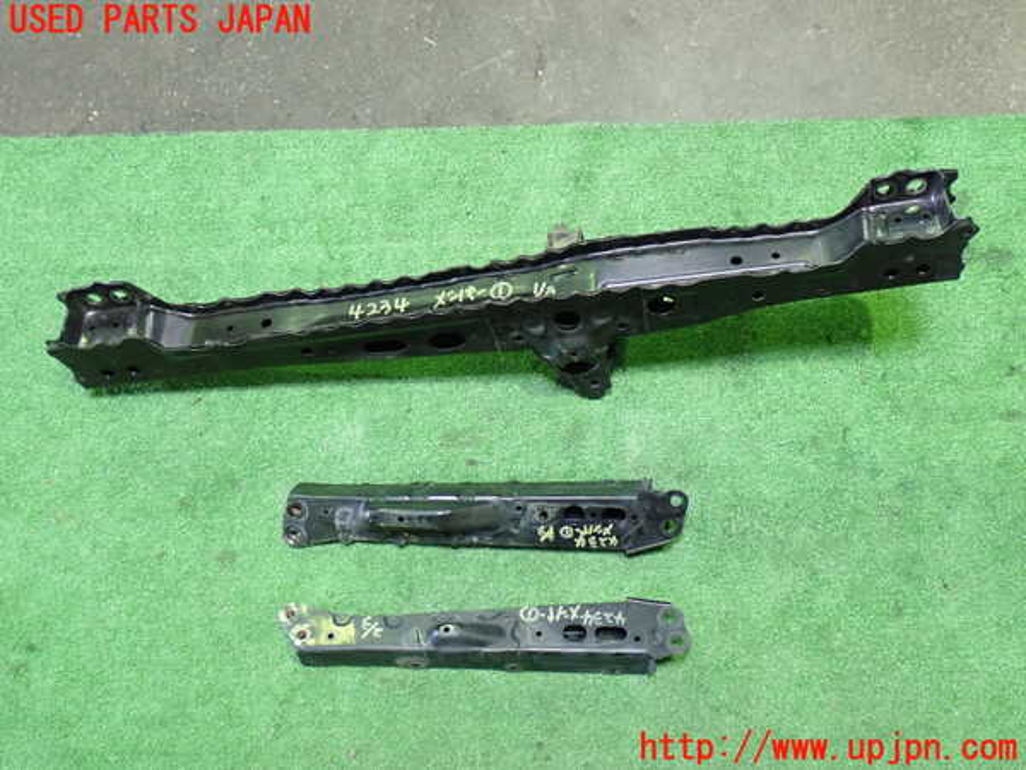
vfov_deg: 37.7
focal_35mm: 38
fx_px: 1126
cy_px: 385
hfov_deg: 49.0
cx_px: 513
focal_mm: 6.83
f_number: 2.7
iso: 800
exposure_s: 1/25
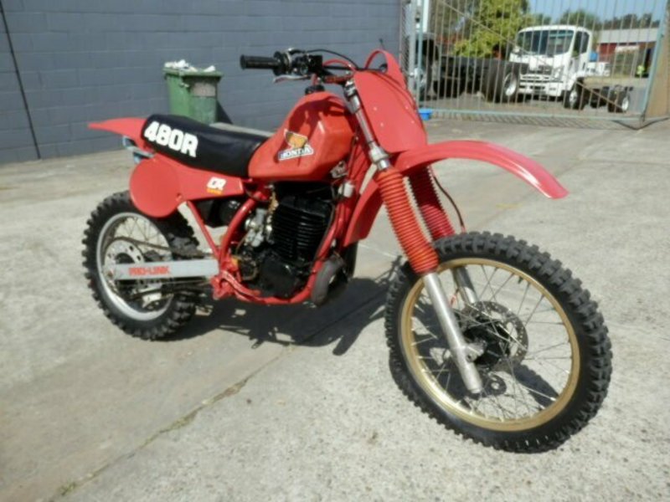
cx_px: 335
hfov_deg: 69.4
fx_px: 484
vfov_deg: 54.9
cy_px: 251
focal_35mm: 25
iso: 80
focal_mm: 4.5
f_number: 8.7
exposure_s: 1/125
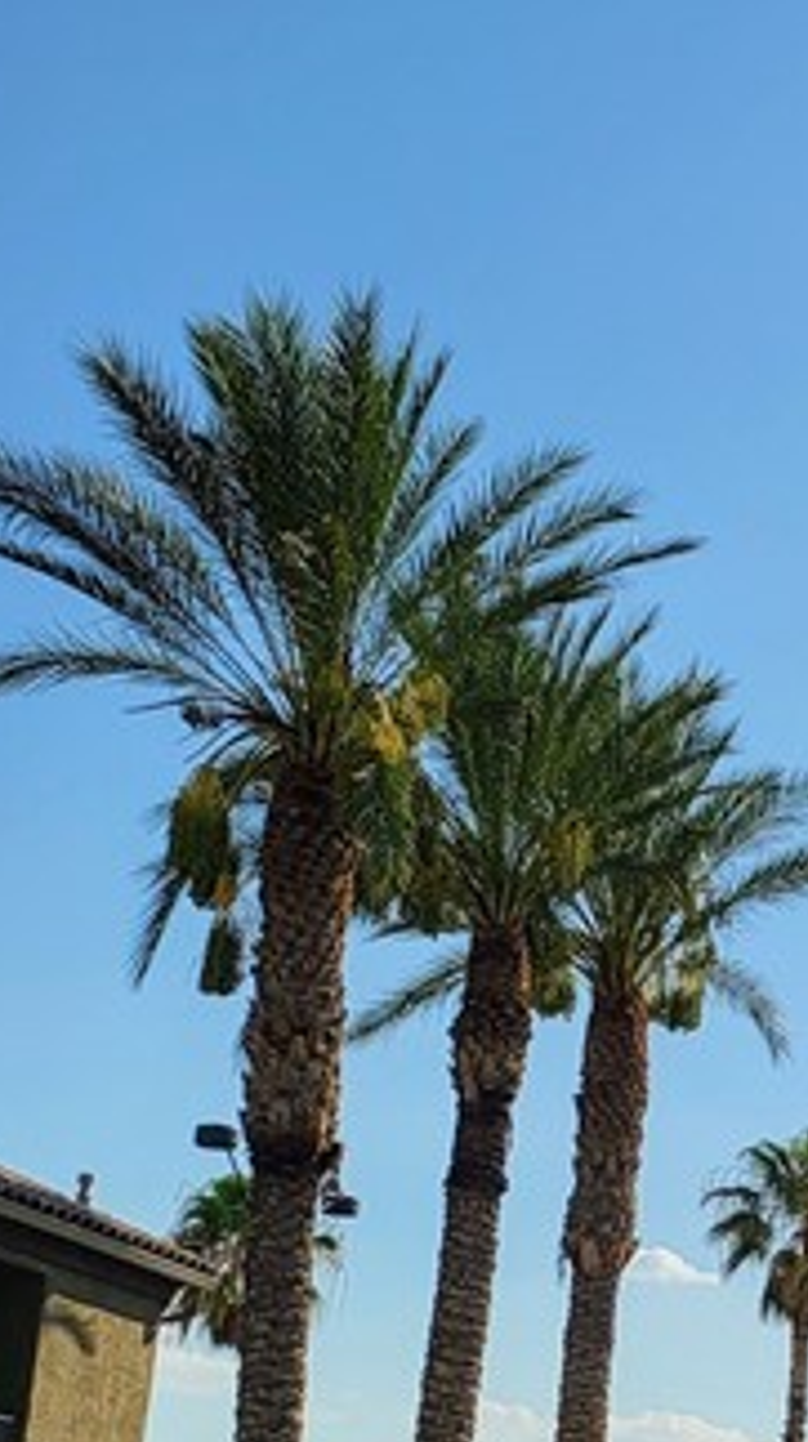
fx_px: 3170
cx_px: 1612
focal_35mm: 83
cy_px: 987
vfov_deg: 25.5
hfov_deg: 12.7
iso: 40
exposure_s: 1/5779
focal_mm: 5
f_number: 1.8
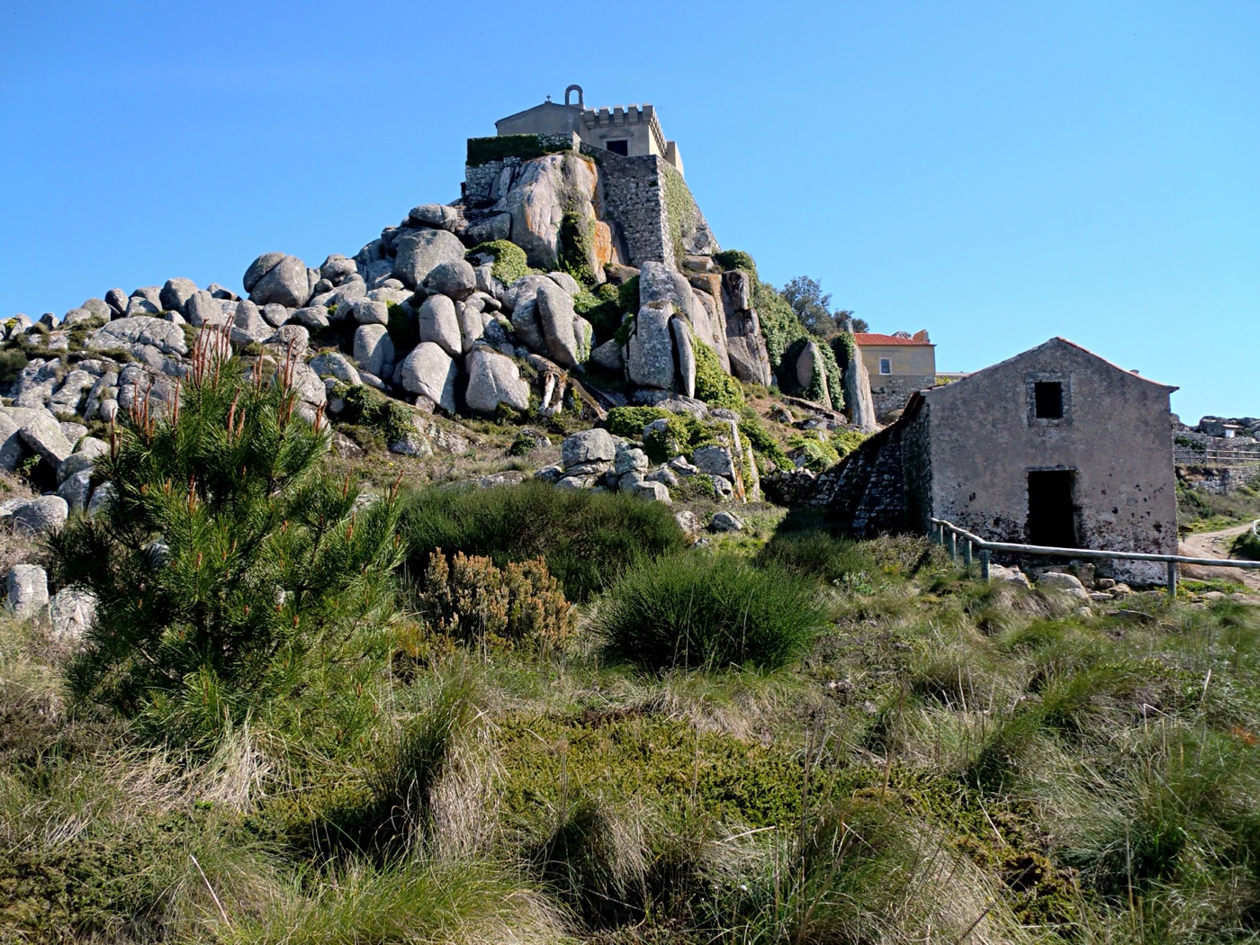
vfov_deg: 40.7
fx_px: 1274
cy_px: 472
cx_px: 630
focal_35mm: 35
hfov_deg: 52.6
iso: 64
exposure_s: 1/800
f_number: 3.1
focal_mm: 6.3
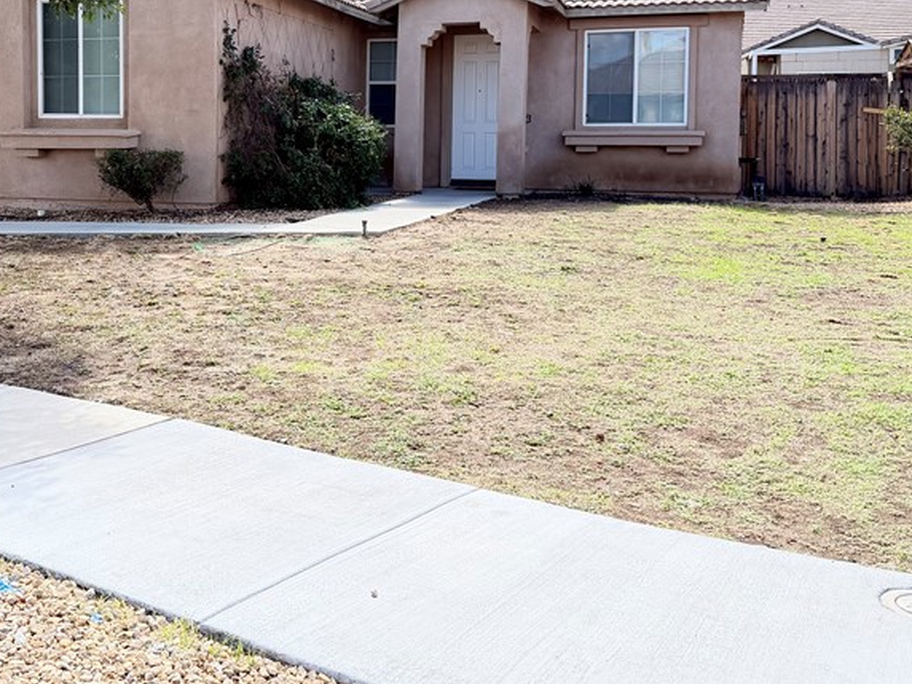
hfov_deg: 42.8
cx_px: 260
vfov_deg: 33.0
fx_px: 1133
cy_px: 177
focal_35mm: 43
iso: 100
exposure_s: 1/1060
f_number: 1.78
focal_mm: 6.76
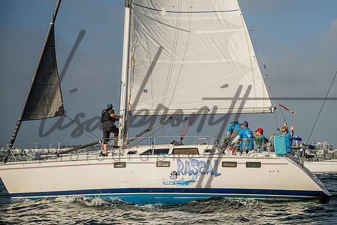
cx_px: 229
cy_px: 84
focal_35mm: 95
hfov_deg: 21.3
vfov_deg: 14.3
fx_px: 893
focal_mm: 70
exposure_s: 1/8000
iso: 320
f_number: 4
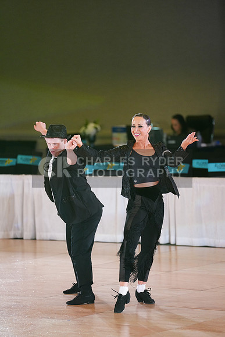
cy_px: 168
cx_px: 112
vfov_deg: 10.3
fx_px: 1874
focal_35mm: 200
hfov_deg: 6.9
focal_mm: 200
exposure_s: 1/500
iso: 2500
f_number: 2.8
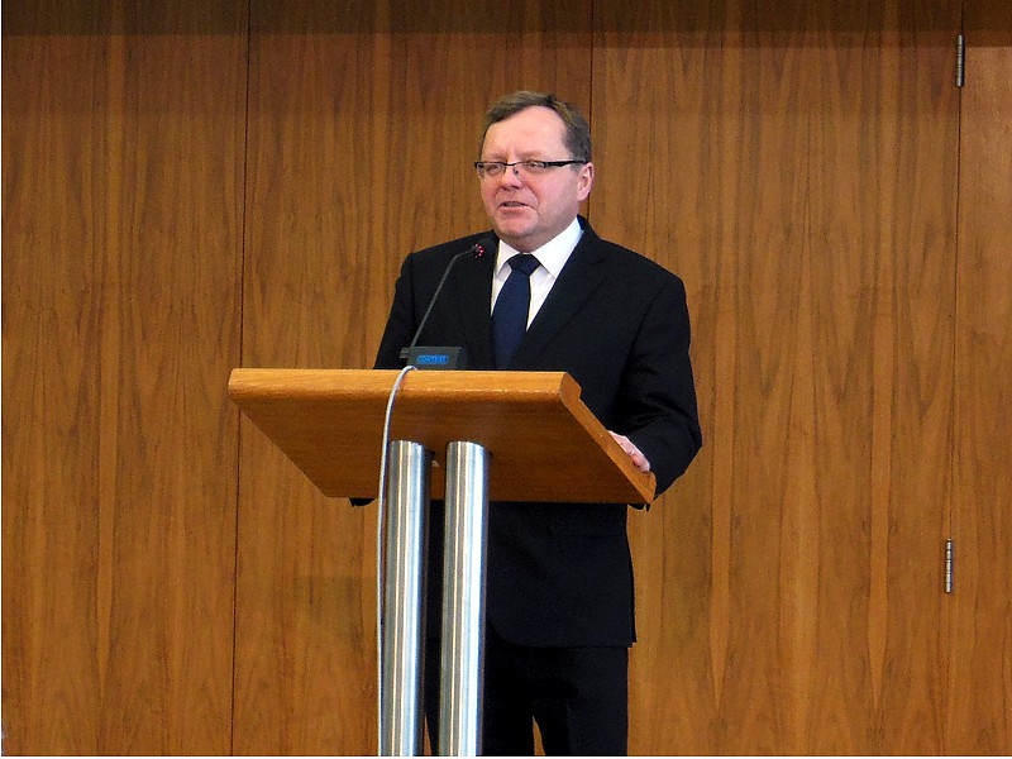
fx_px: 2865
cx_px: 506
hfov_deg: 20.0
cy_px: 380
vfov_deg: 15.1
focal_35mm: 98
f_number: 4.7
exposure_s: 1/30
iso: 250
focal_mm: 17.5
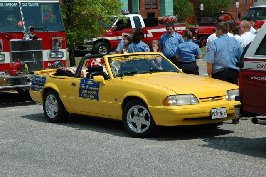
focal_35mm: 105
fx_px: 775
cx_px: 133
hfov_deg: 19.5
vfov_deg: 13.0
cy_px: 88
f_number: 10
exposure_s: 1/400
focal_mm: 70
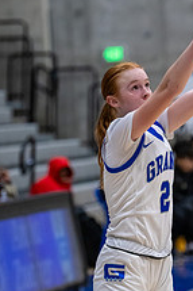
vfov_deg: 7.9
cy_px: 202
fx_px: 2110
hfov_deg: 5.2
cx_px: 130
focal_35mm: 262
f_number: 2.8
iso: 5600
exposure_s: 1/1000
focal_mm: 125
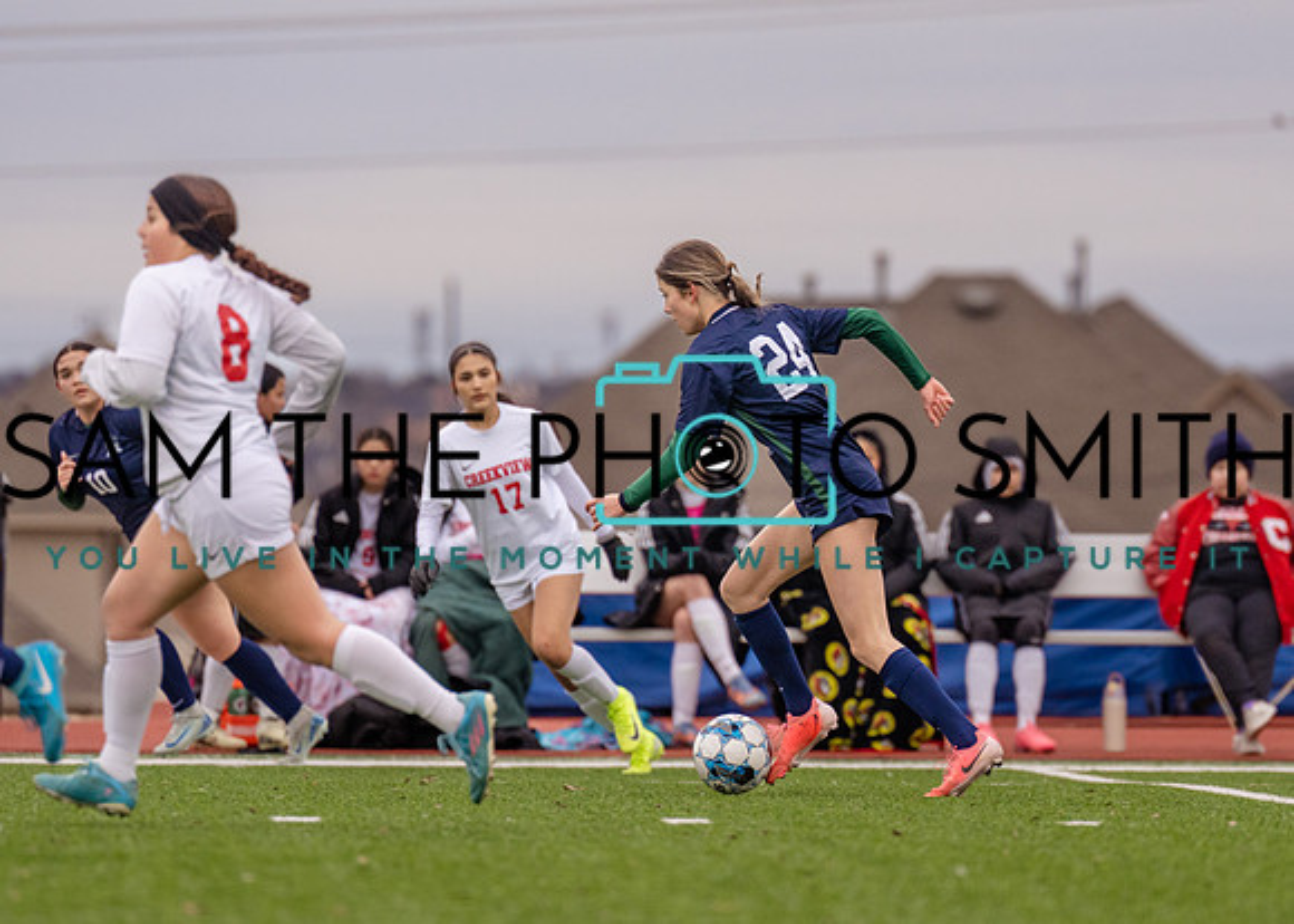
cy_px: 461
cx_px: 804
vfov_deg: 3.2
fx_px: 16418
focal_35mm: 447
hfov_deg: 4.5
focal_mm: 280
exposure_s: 1/1250
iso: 800
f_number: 4
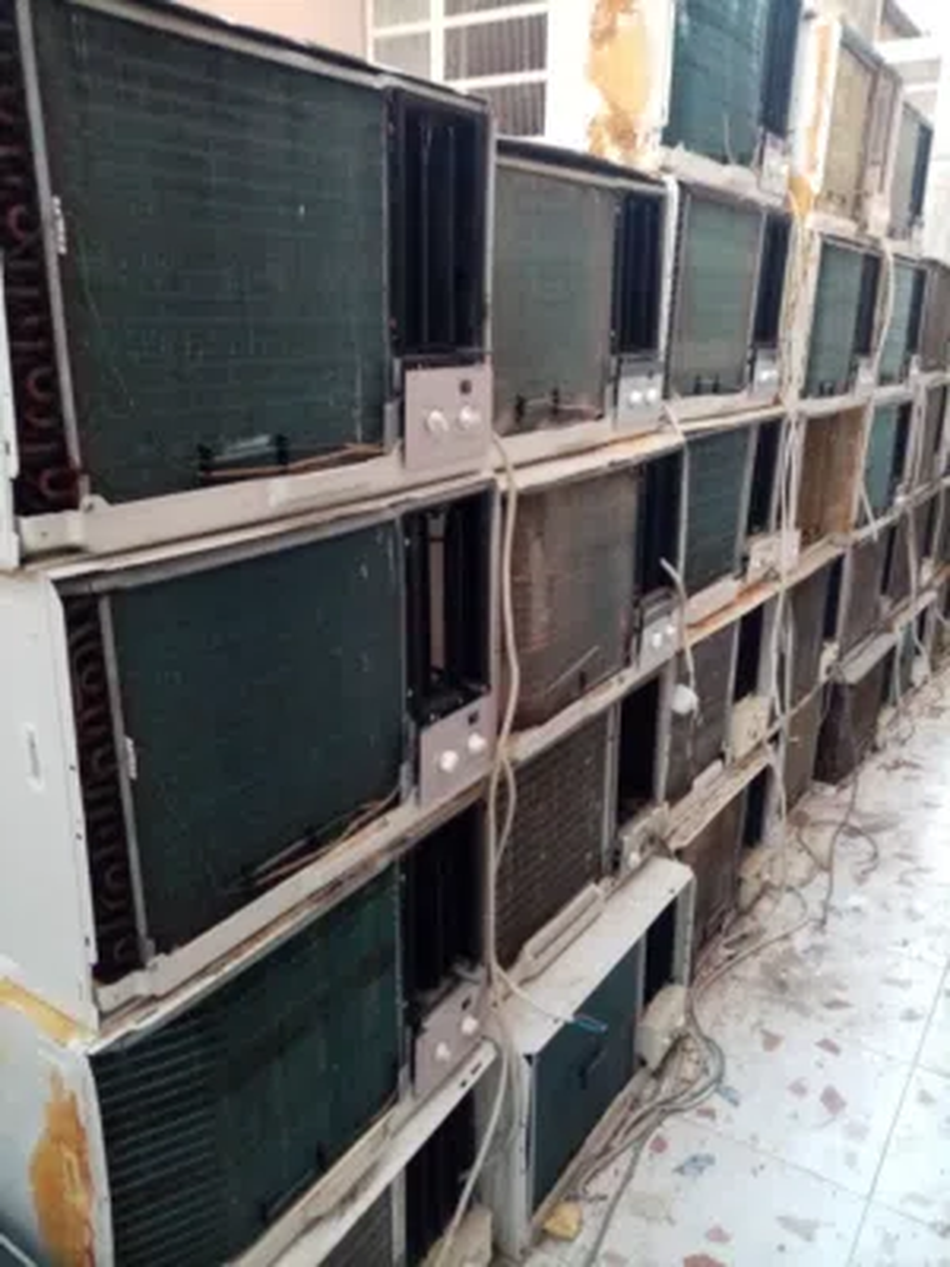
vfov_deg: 67.3
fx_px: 951
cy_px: 634
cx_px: 475
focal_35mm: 26
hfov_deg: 53.1
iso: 887
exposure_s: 1/20
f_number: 1.8
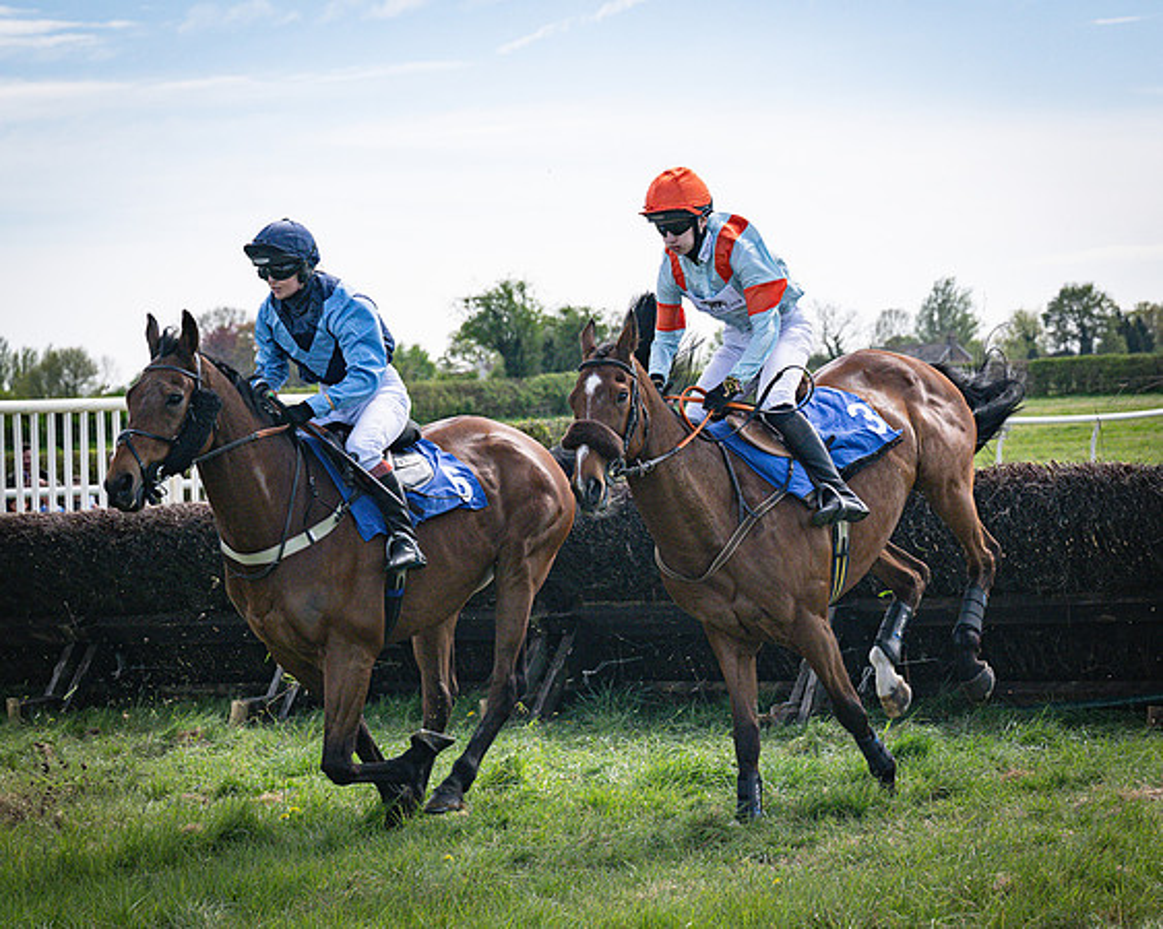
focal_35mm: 106
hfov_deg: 18.0
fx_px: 3650
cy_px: 417
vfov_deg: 14.5
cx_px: 816
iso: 400
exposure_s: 1/4000
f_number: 5
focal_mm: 70
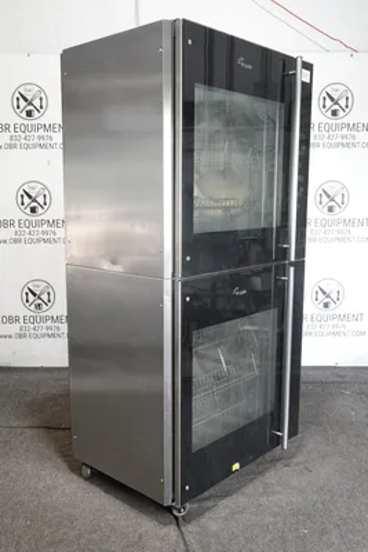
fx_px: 536
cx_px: 184
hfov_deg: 37.9
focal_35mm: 35
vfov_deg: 54.4
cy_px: 276
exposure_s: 1/40
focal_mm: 13.03
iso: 1250
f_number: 3.5
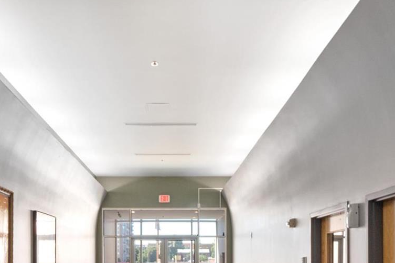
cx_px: 190
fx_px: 373
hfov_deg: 55.8
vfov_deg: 34.7
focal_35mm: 34
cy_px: 273
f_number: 10
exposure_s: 1/6
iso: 400
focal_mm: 8
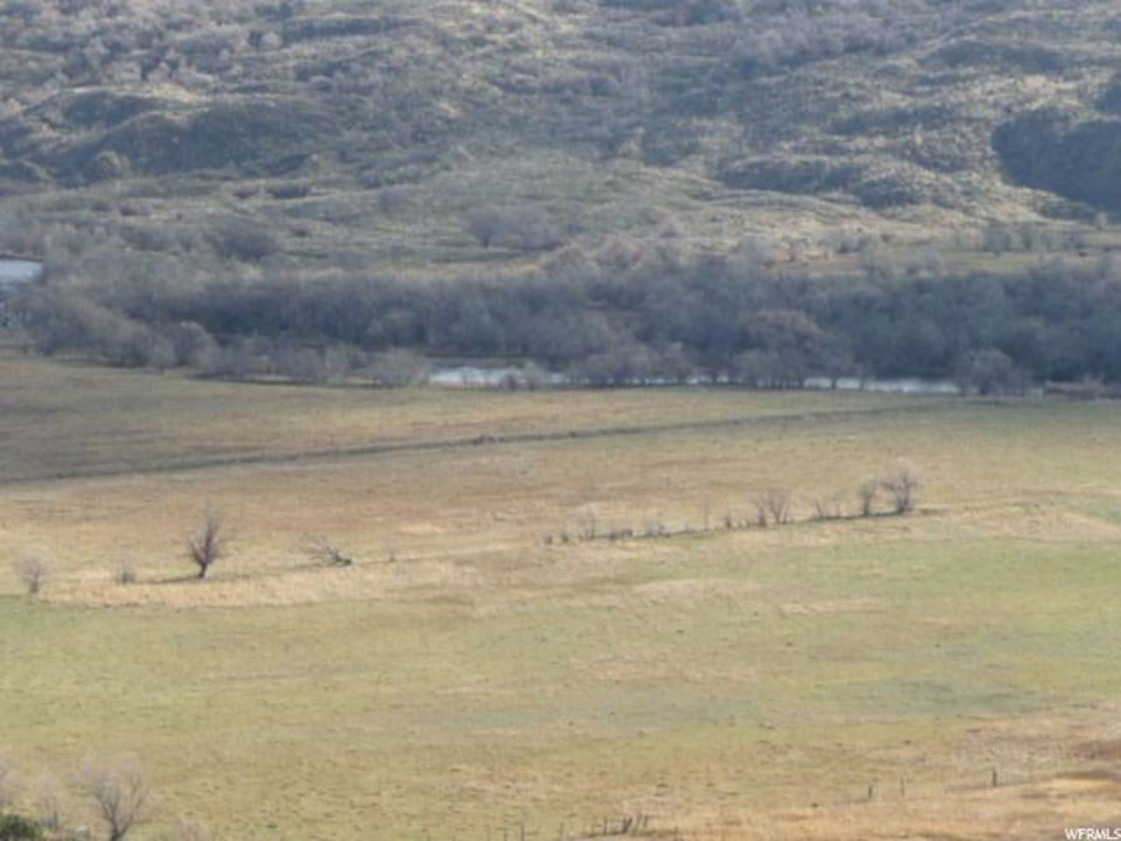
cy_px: 420
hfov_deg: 14.0
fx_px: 4566
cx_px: 560
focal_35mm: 141
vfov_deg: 10.5
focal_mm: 14.2
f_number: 4.7
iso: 100
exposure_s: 1/320
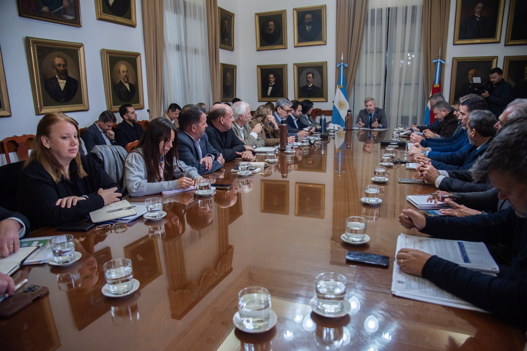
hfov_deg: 73.7
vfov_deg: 53.1
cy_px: 176
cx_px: 264
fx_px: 351
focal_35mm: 24
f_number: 4
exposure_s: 1/250
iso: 1000
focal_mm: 24
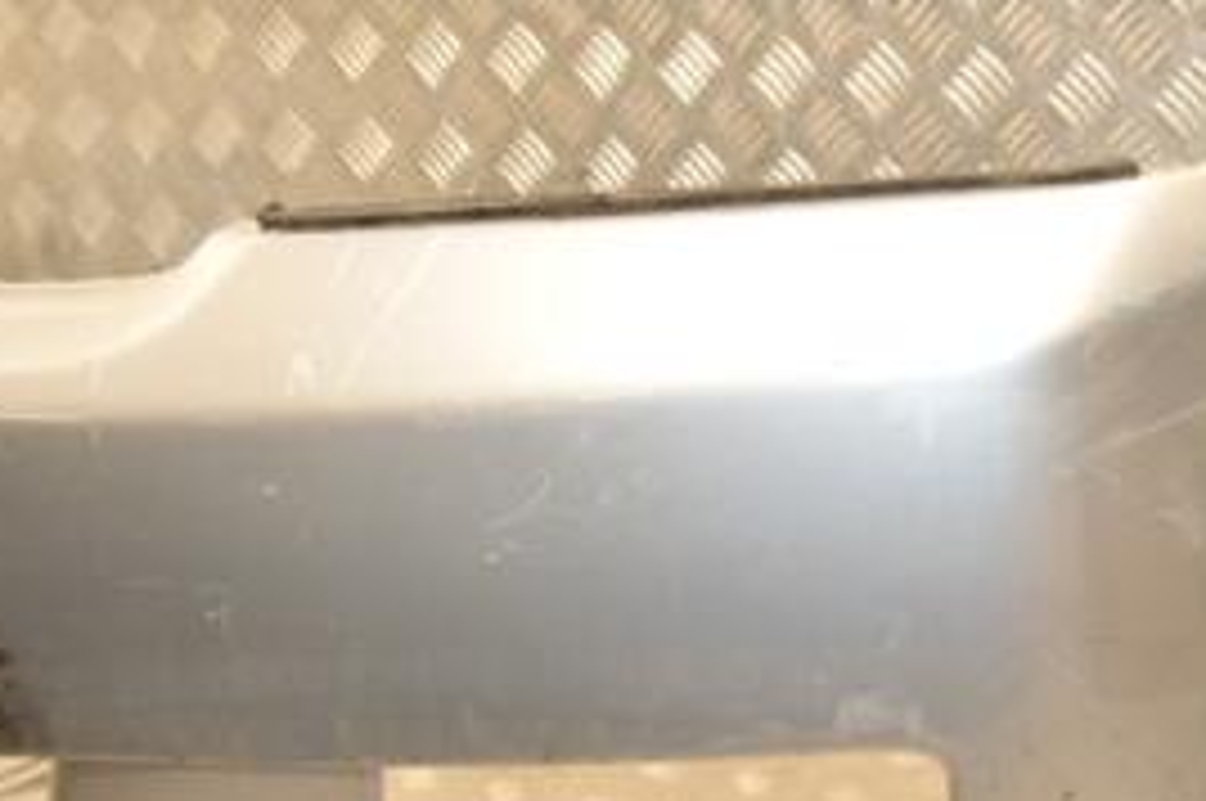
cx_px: 958
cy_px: 432
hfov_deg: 26.9
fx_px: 2476
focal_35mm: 74
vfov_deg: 18.4
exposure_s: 1/200
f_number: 5.6
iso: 800
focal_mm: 22
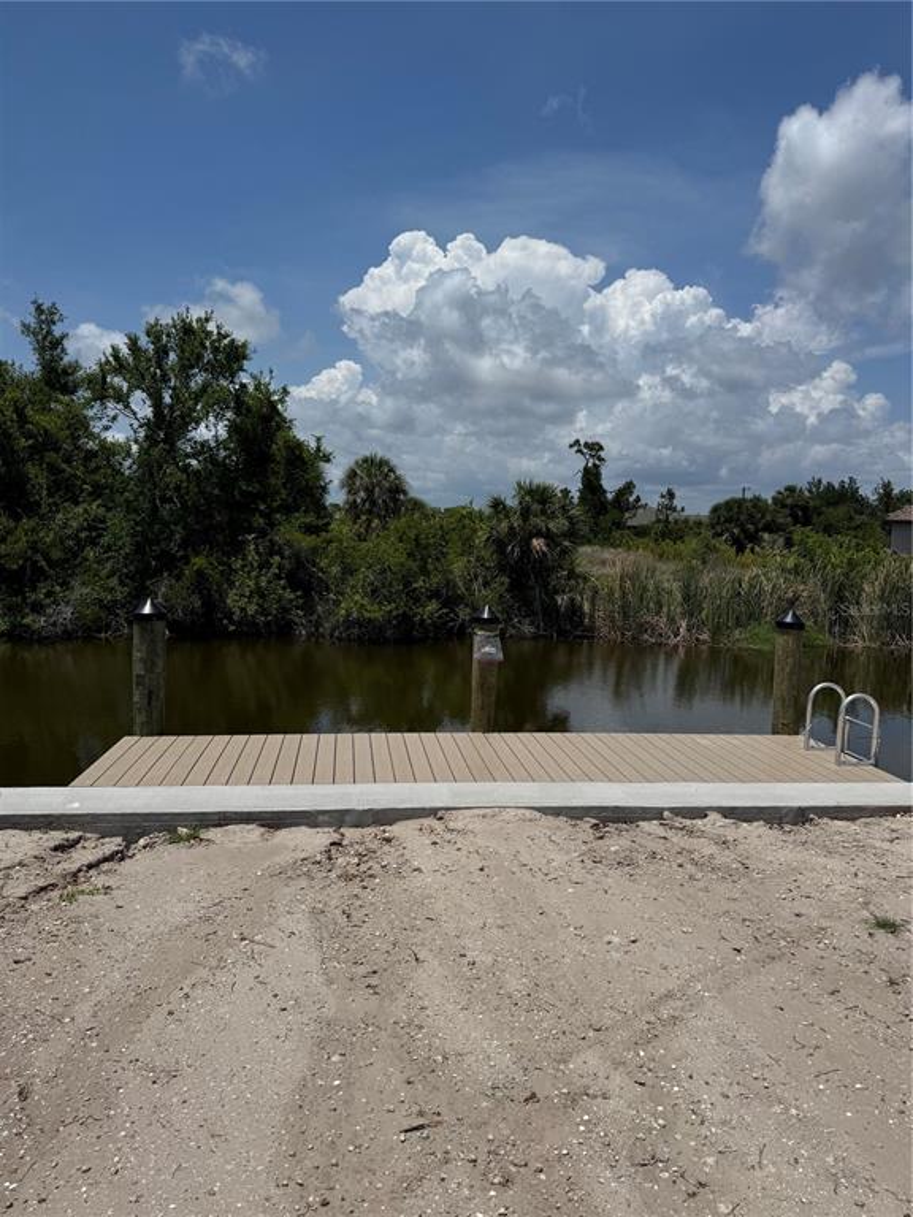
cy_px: 608
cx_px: 456
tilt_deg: -5.6
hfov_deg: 56.8
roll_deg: -2.0
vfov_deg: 71.6
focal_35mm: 24
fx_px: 844
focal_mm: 6.76
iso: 80
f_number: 1.78
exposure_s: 1/12346
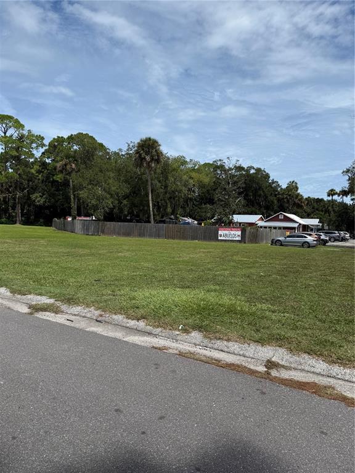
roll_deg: -3.3
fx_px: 328
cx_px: 178
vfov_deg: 71.6
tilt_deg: -2.0
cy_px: 236
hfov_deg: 56.8
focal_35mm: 24
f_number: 1.78
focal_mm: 6.76
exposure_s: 1/6173
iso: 80
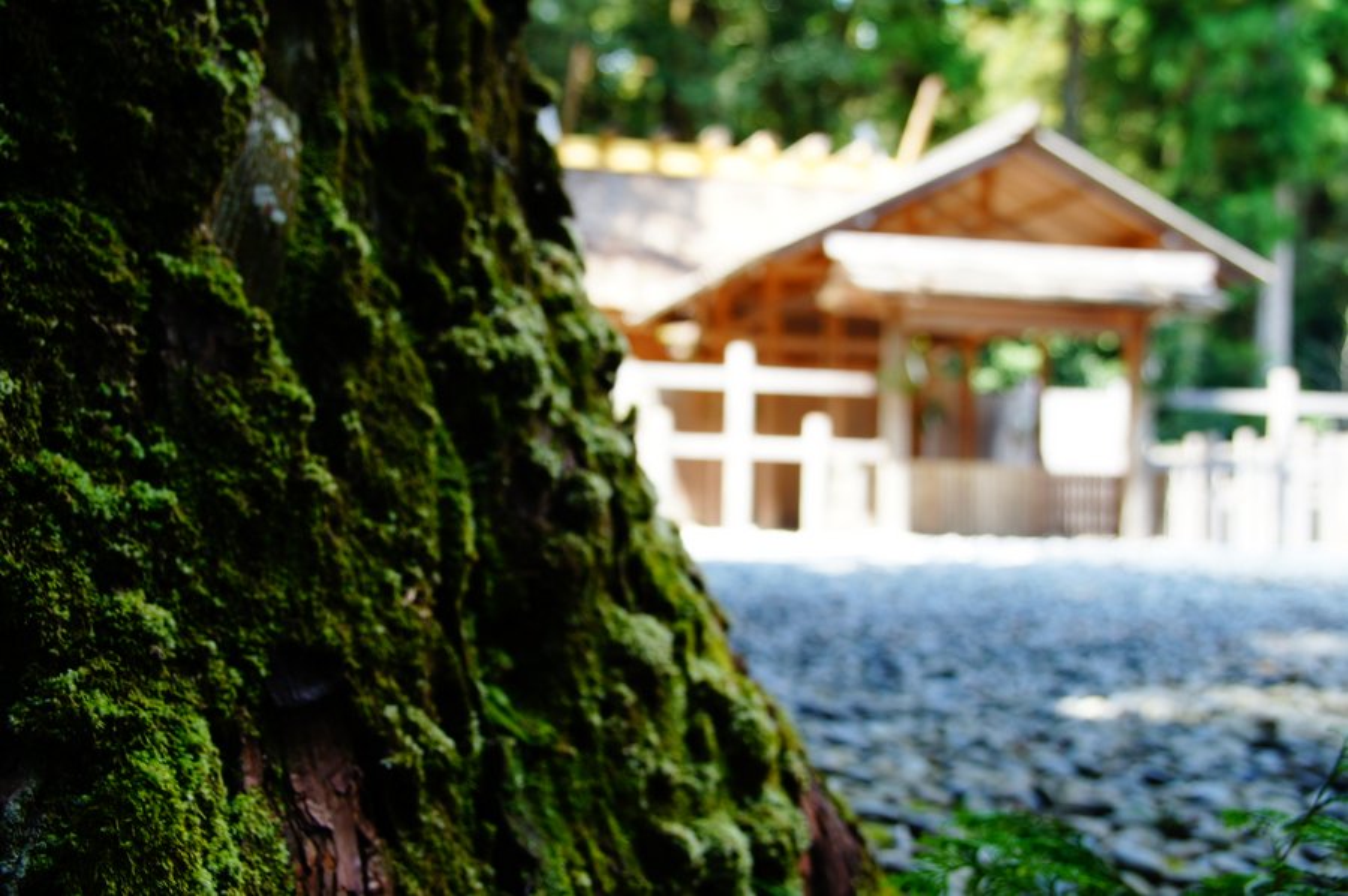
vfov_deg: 29.8
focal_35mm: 45
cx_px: 674
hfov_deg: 43.6
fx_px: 1683
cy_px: 448
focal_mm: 30
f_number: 5
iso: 200
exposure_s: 1/80
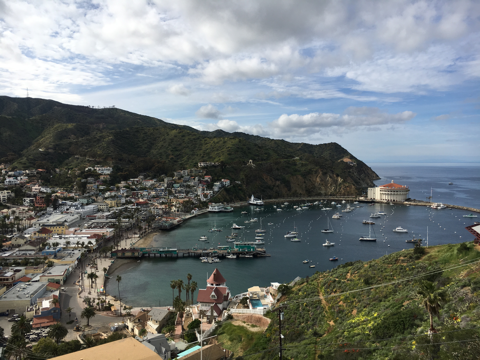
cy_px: 180
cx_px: 240
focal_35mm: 29
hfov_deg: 61.7
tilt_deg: -2.1
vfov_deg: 48.2
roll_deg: +0.1
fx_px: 402
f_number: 2.2
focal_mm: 4.15
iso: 25
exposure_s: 1/2079
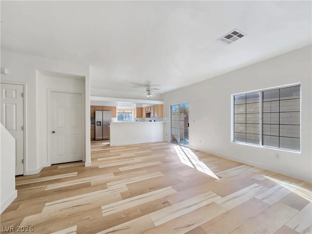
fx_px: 117
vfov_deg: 89.9
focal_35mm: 13
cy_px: 117
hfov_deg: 106.2
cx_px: 156
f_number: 2.2
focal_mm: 2.2
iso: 50
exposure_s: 1/287
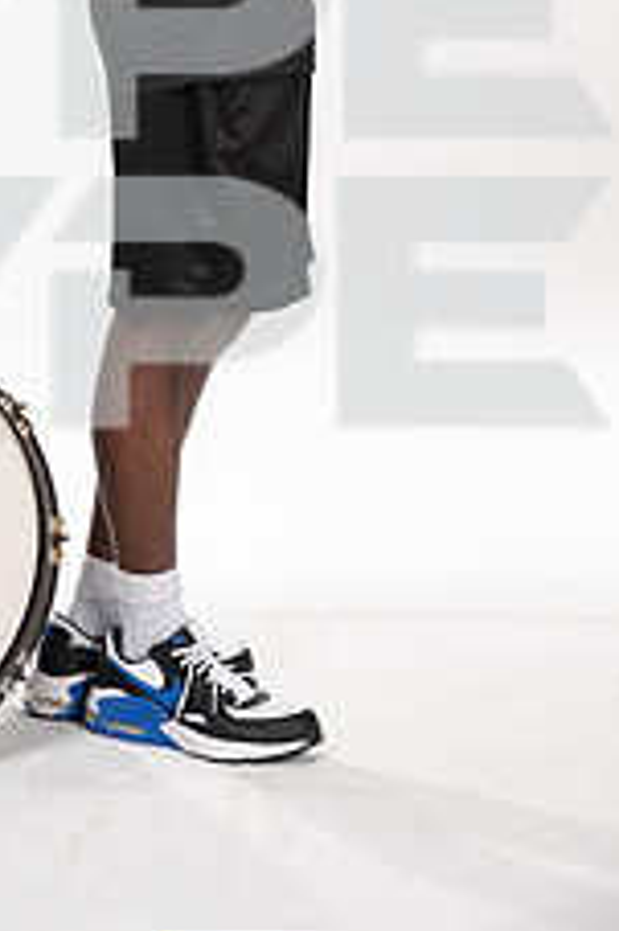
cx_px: 12
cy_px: 16
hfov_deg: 11.8
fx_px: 2970
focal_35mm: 115
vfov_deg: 17.4
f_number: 7.1
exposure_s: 1/320
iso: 800
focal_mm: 58
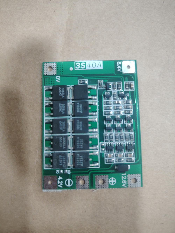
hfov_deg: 56.8
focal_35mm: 24
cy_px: 116
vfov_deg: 71.6
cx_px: 88
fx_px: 162
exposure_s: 1/33.3
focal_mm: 5.25
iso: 906
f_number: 1.75
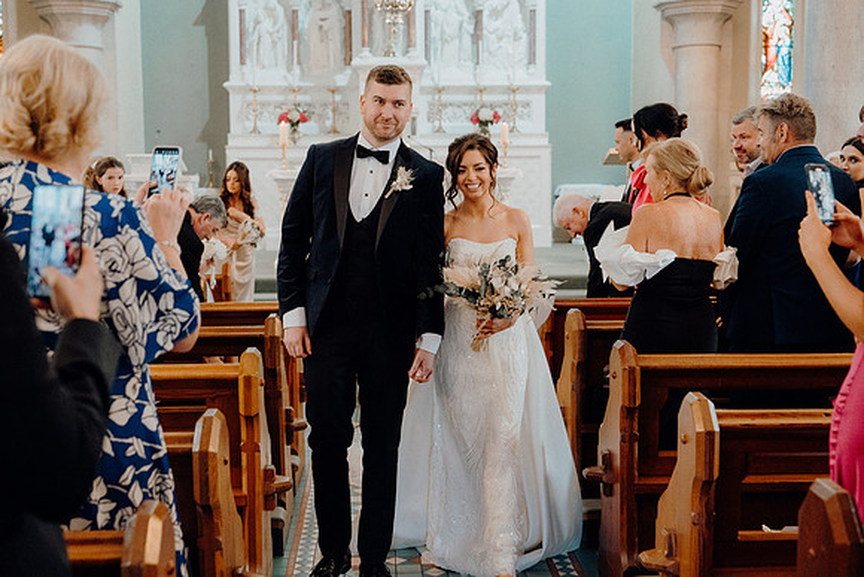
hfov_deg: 41.1
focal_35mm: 48
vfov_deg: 28.1
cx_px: 432
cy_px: 288
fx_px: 1152
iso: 5000
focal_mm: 48
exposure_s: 1/160
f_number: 3.5
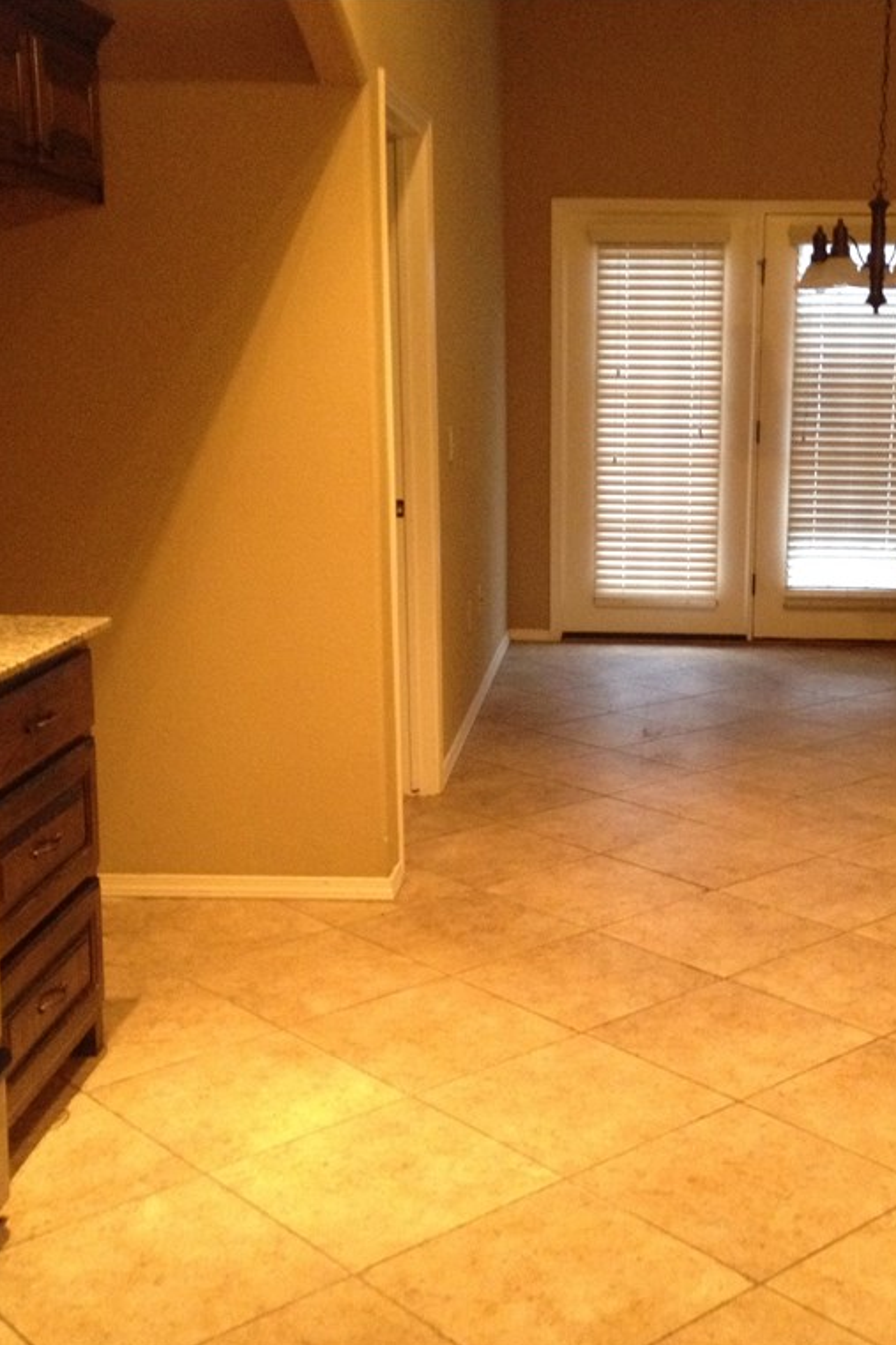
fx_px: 1830
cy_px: 675
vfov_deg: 40.4
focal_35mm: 49
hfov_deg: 27.3
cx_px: 608
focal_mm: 4.28
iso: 400
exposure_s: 1/17
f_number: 2.4
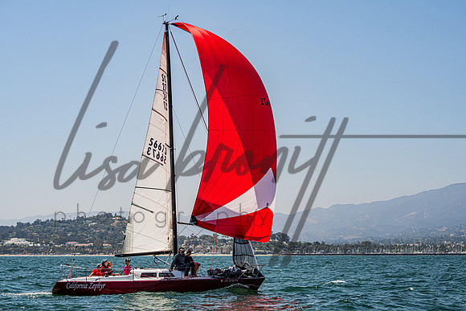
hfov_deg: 27.2
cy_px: 156
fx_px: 962
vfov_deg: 18.4
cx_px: 233
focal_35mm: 74
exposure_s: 1/3200
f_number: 8
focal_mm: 70
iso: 500
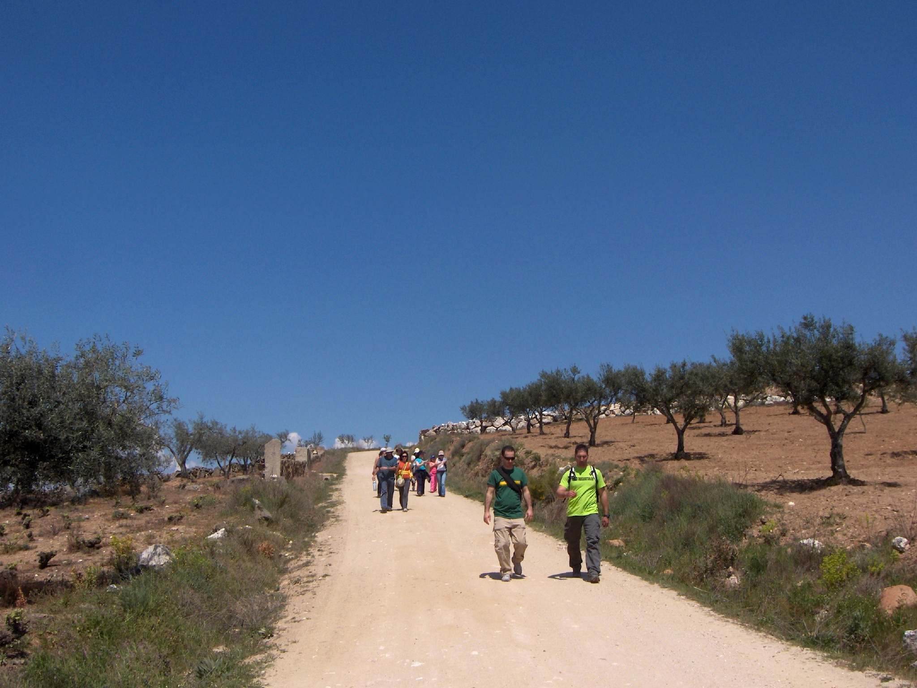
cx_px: 458
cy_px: 344
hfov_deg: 47.9
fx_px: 1033
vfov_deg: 36.8
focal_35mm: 39
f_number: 4.8
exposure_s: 1/1176
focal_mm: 8
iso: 100
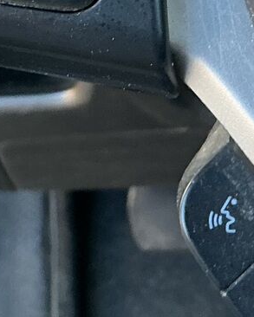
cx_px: 203
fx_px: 1240
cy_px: -1
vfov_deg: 14.4
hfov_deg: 11.7
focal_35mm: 132
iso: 80
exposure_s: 1/60
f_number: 1.8
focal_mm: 3
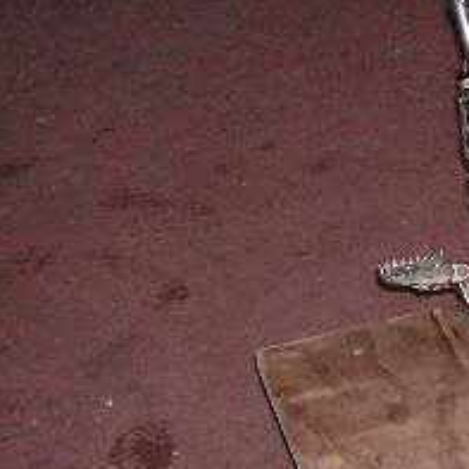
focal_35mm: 109
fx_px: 1671
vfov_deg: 15.6
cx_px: 645
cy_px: -43
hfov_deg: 15.1
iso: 160
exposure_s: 1/45
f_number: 3.3
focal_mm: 6.3
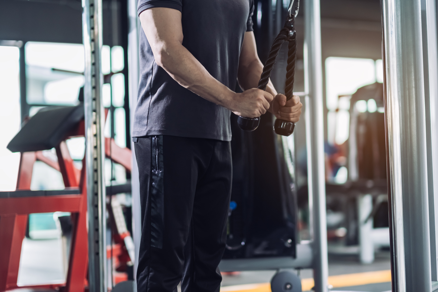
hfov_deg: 24.2
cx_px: 219
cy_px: 146
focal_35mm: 84
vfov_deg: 16.3
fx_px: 1022
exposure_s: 1/250
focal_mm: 56
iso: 640
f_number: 1.4
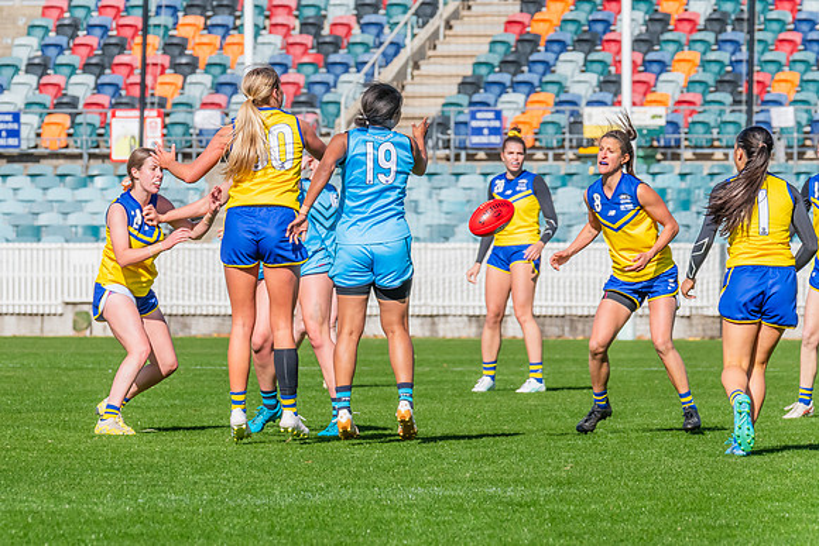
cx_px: 253
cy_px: 183
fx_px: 9133
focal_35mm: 401
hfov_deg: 5.1
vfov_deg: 3.4
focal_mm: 290
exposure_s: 1/1250
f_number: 13
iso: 800
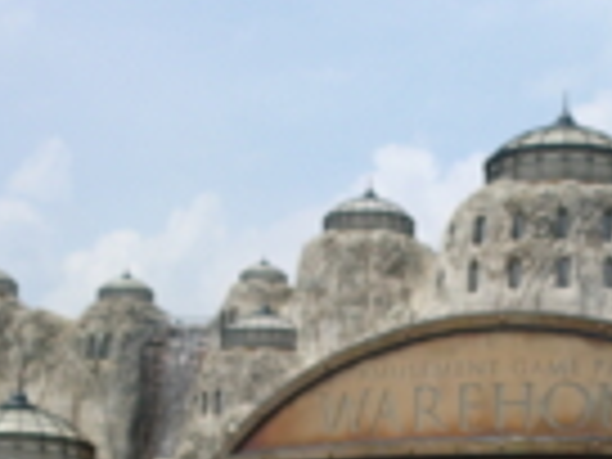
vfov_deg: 14.0
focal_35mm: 103
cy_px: 536
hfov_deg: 18.7
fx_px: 1821
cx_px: 585
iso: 64
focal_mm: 6.3
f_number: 7.8
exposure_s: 1/250
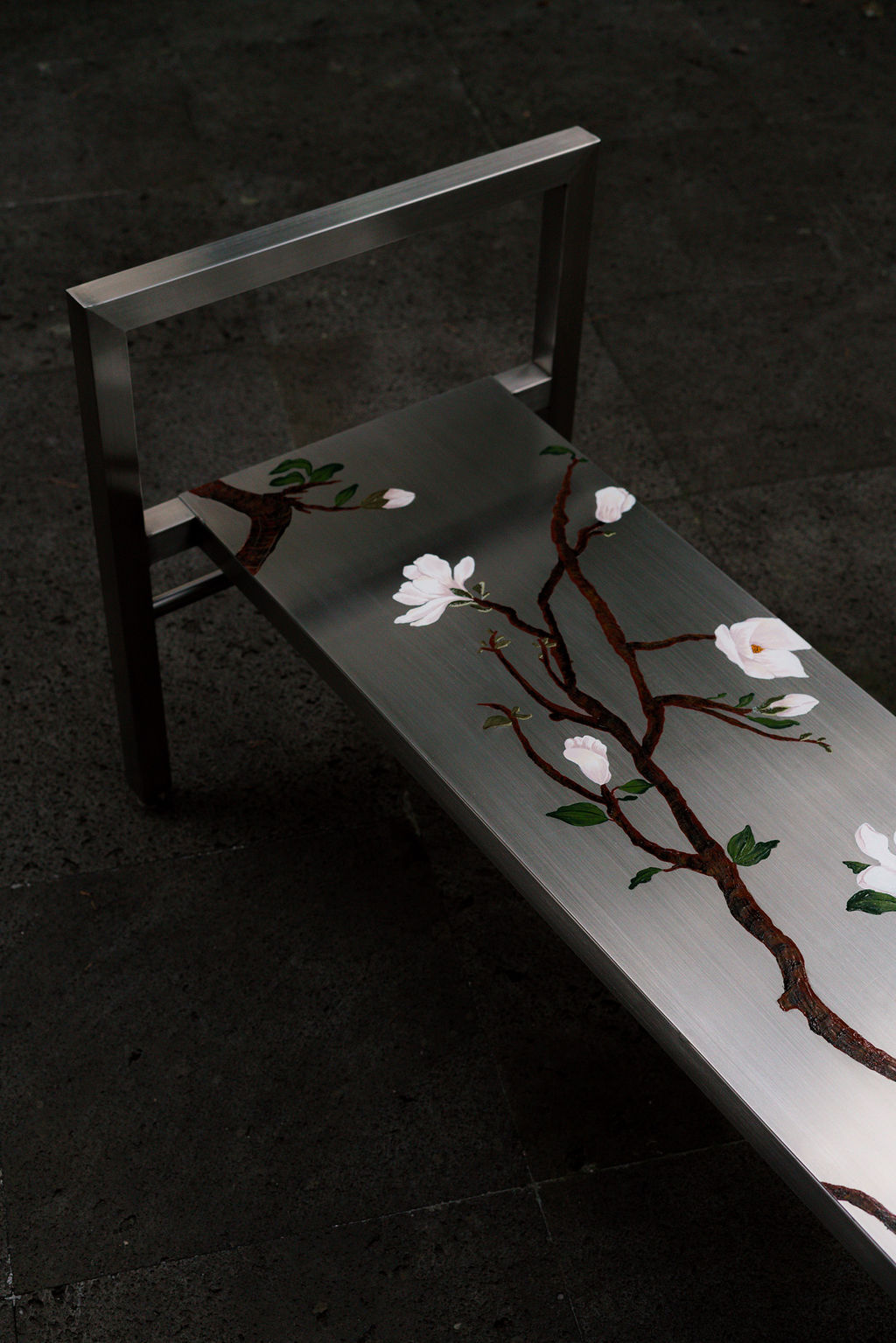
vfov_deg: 39.6
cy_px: 672
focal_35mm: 50
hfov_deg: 27.0
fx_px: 1866
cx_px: 448
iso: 1600
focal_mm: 50
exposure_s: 1/125
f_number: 5.6
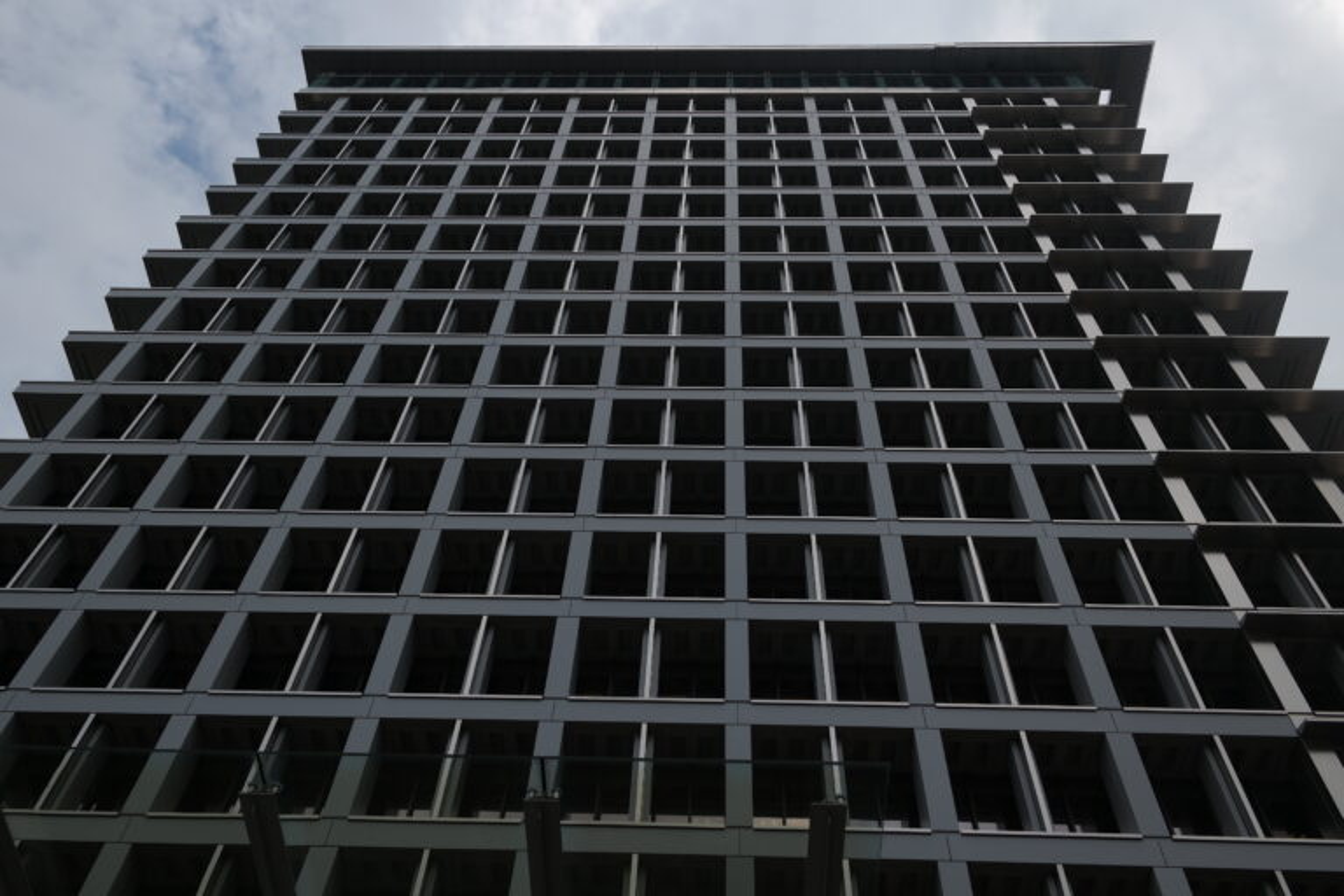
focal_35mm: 30
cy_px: 448
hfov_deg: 61.9
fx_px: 1120
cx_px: 672
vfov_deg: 43.6
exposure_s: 1/250
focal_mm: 20
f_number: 5.6
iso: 100
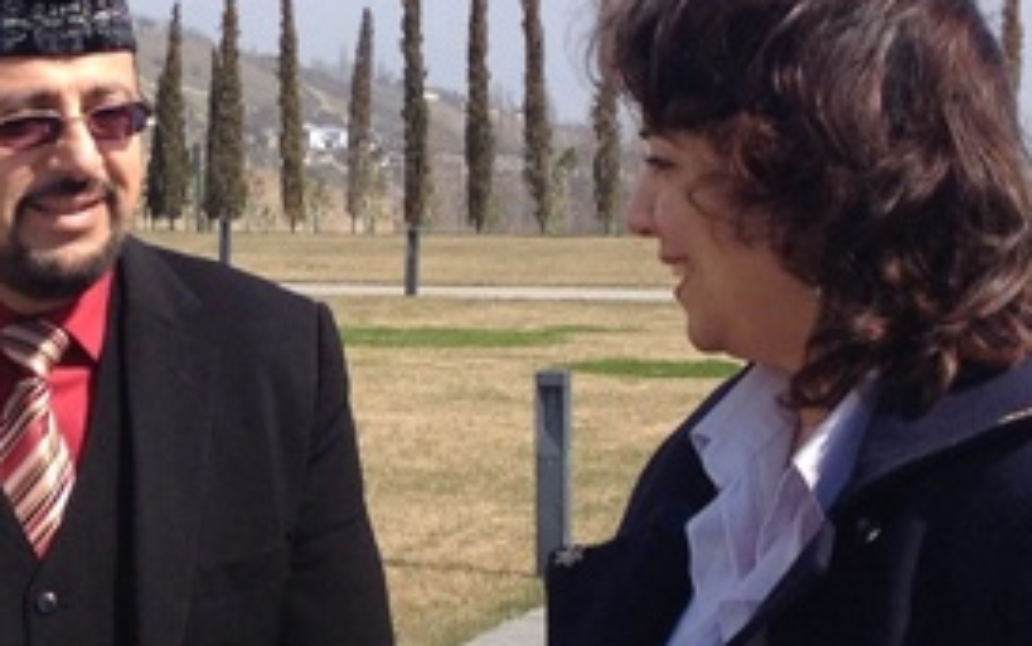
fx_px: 3912
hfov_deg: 14.8
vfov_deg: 9.4
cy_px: 431
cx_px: 19
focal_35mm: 139
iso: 50
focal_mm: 4.28
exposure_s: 1/1314
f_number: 2.4
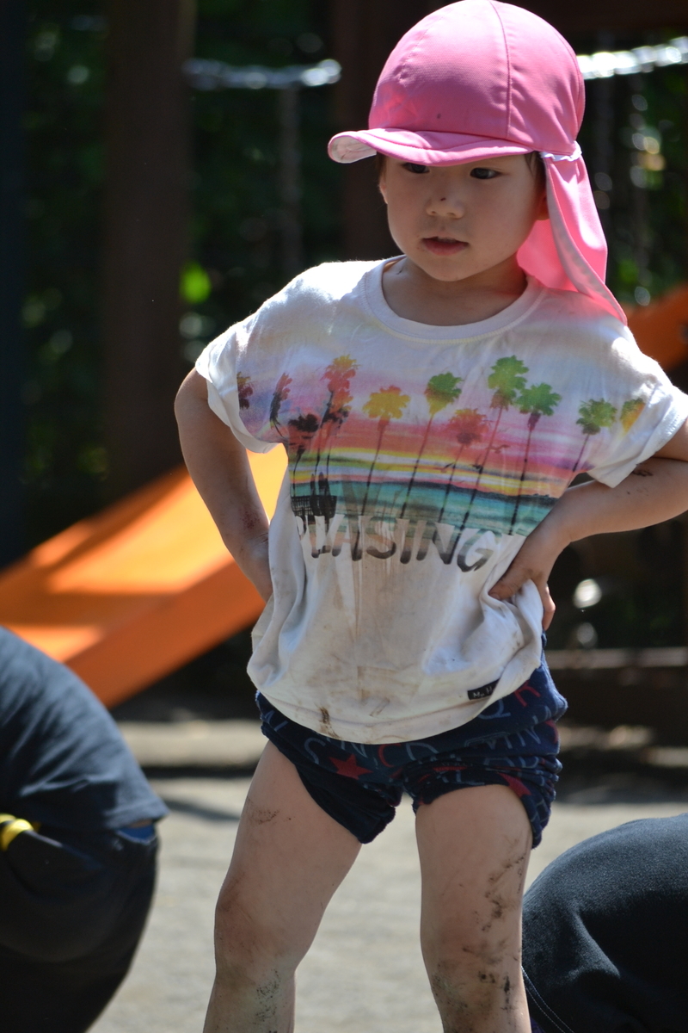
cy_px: 516
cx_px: 344
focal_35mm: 270
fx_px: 7739
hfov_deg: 5.1
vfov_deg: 7.6
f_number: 5.6
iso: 360
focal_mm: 180
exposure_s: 1/500
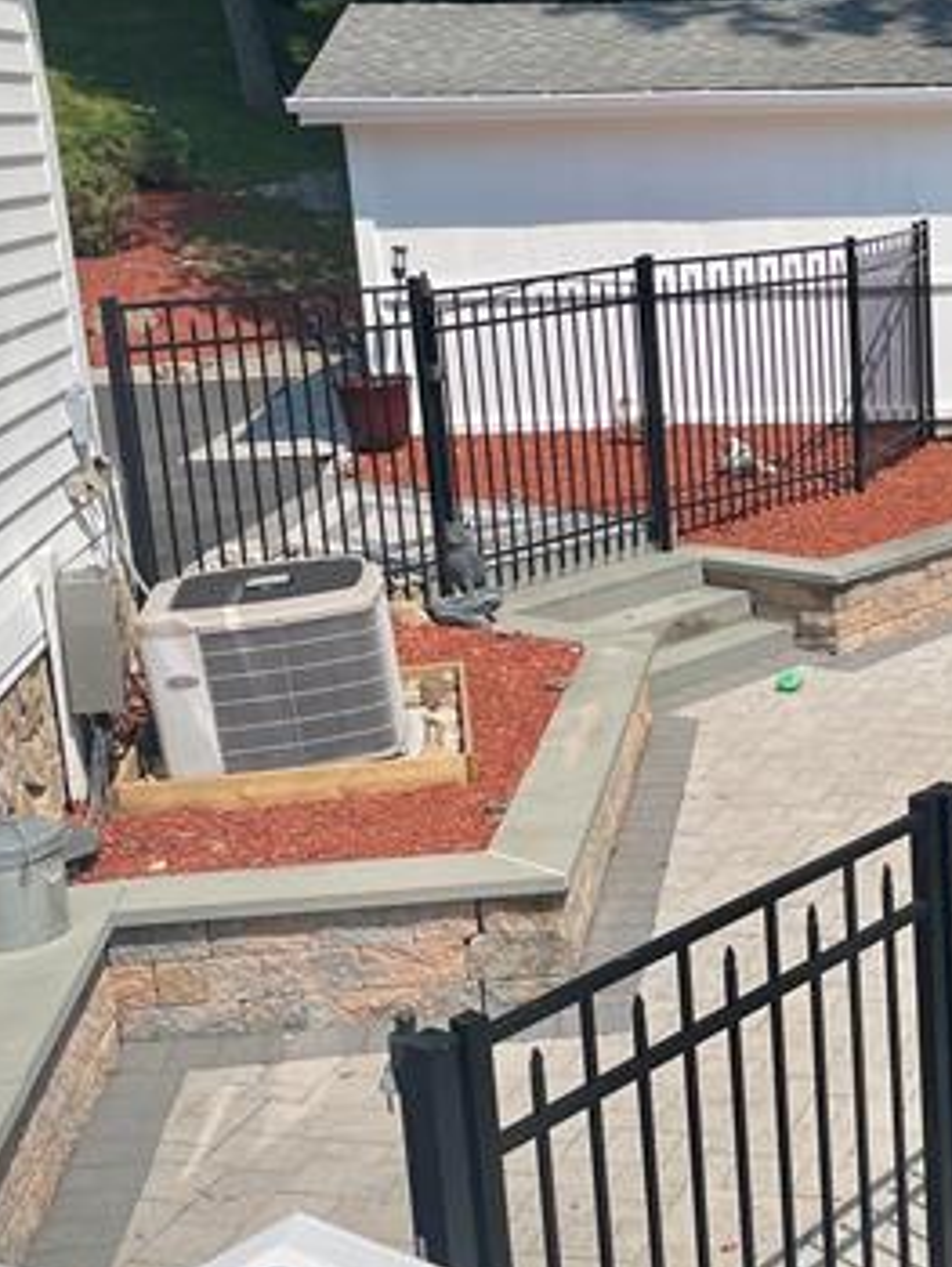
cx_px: 883
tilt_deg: -14.2
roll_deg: +1.7
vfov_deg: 33.7
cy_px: 713
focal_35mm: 57
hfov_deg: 24.8
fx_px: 2088
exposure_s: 1/6494
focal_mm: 4.2
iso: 50
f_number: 1.6
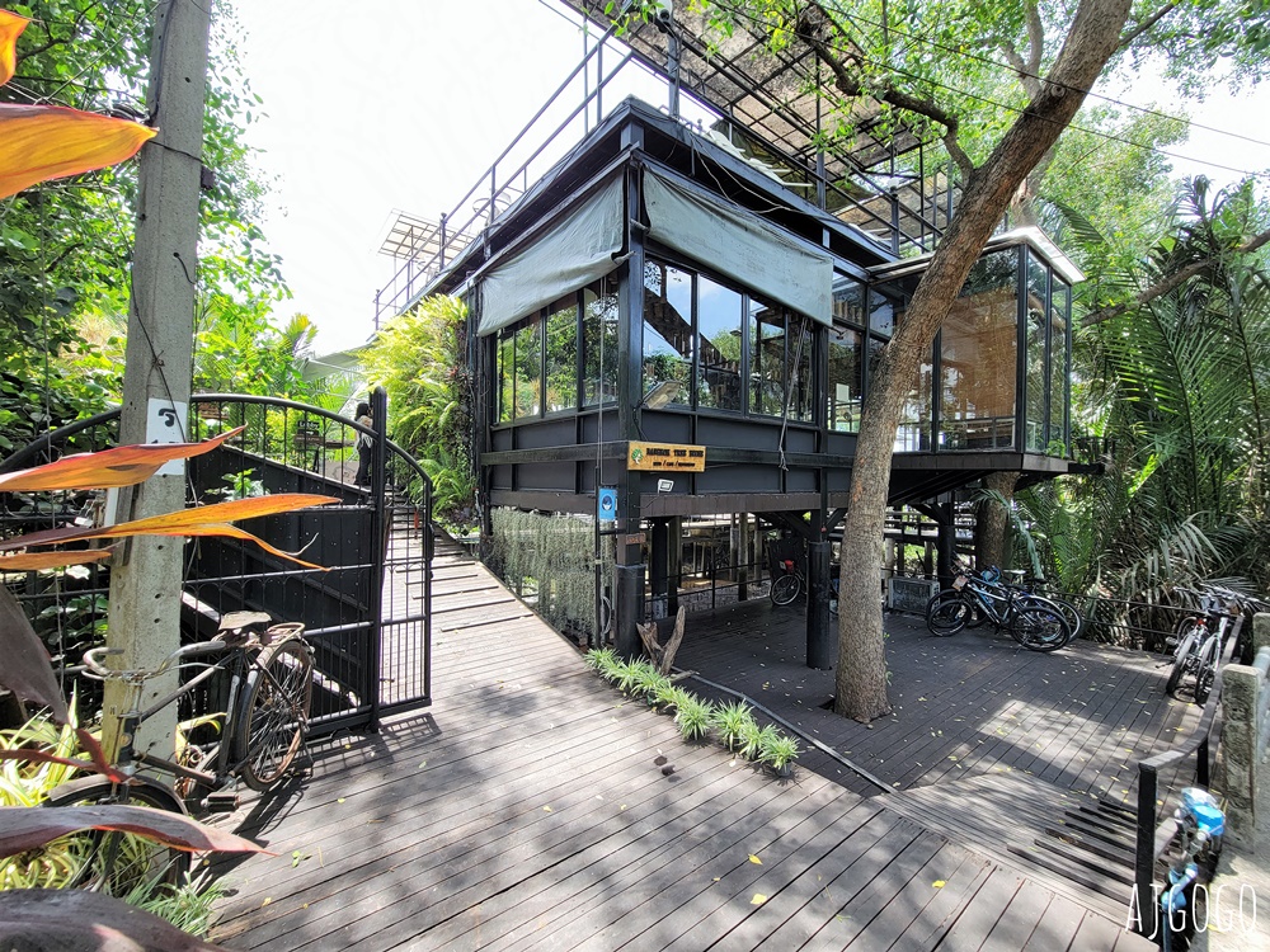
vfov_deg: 89.9
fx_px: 477
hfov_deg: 106.2
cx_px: 635
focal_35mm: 13
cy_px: 476
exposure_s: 1/179
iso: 50
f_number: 2.2
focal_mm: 2.2
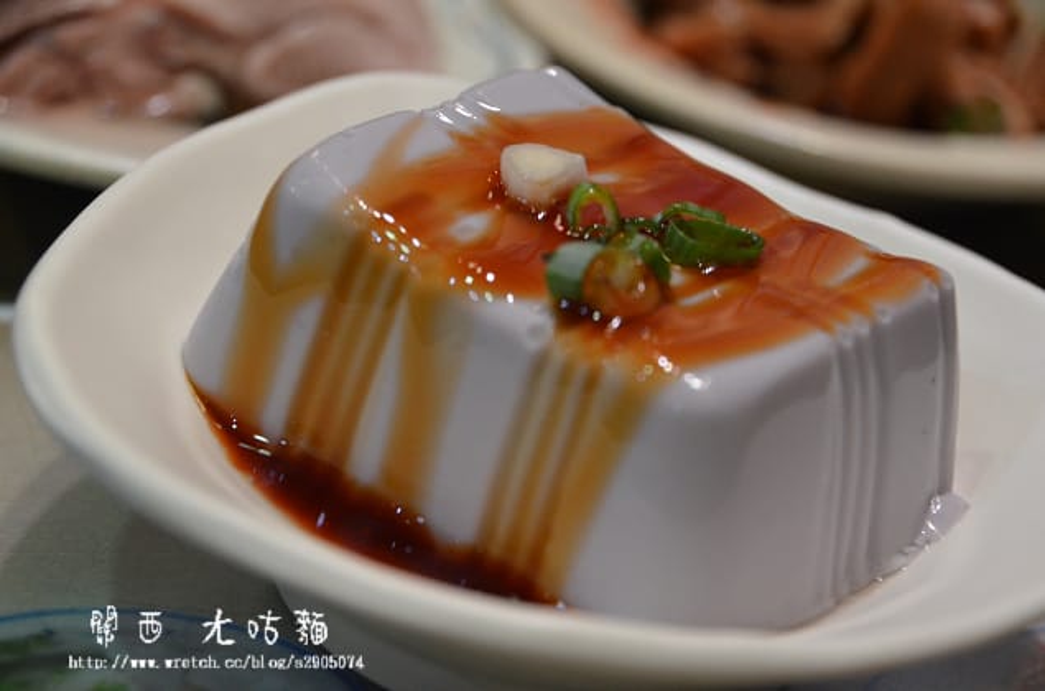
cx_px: 522
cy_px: 346
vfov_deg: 10.7
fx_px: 3692
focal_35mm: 128
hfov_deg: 16.1
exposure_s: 1/80
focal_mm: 85
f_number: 5.3
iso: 2000
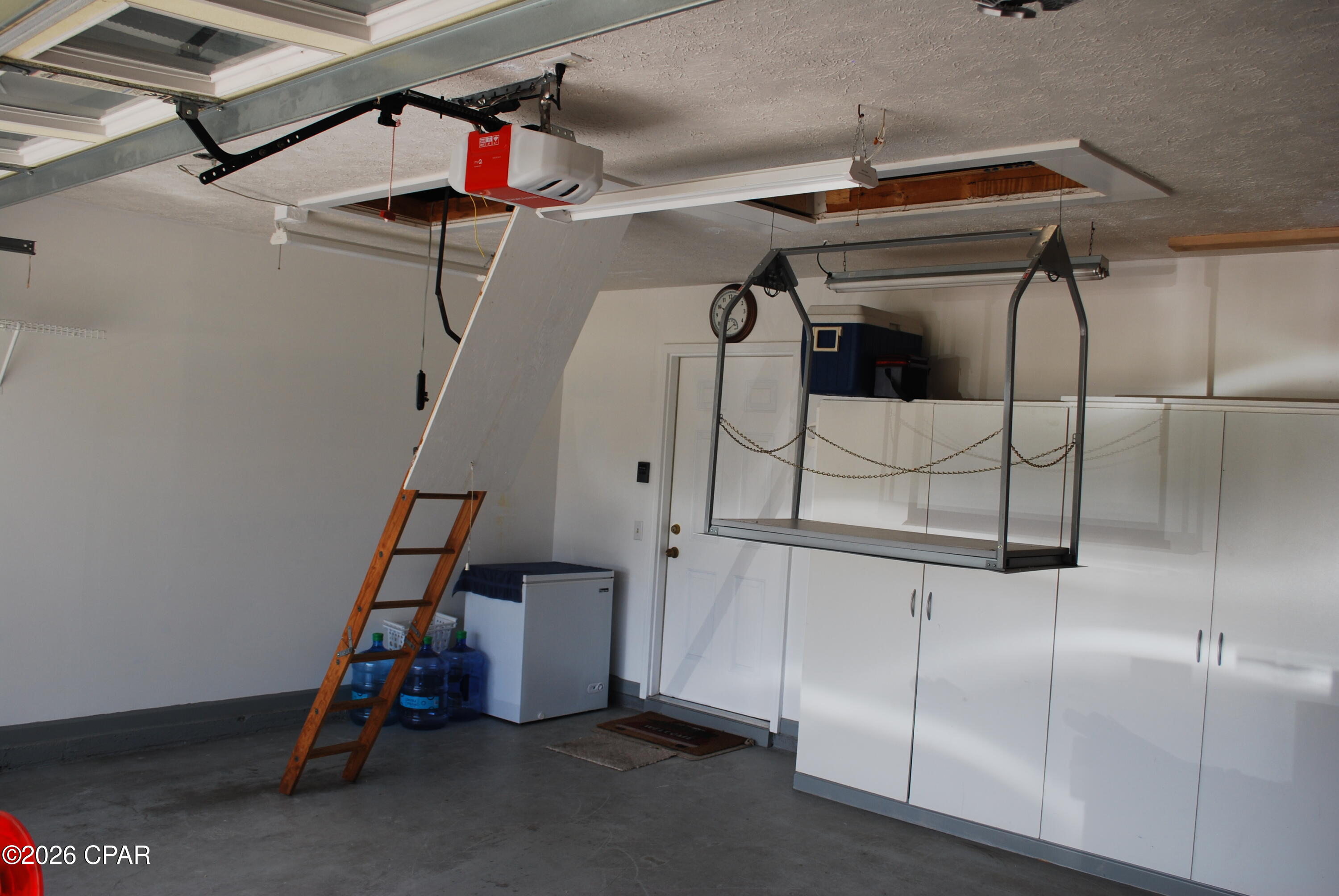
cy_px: 448
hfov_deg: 61.9
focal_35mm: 30
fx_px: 1117
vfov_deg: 43.7
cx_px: 670
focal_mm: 20
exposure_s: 1/125
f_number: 5.6
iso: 125
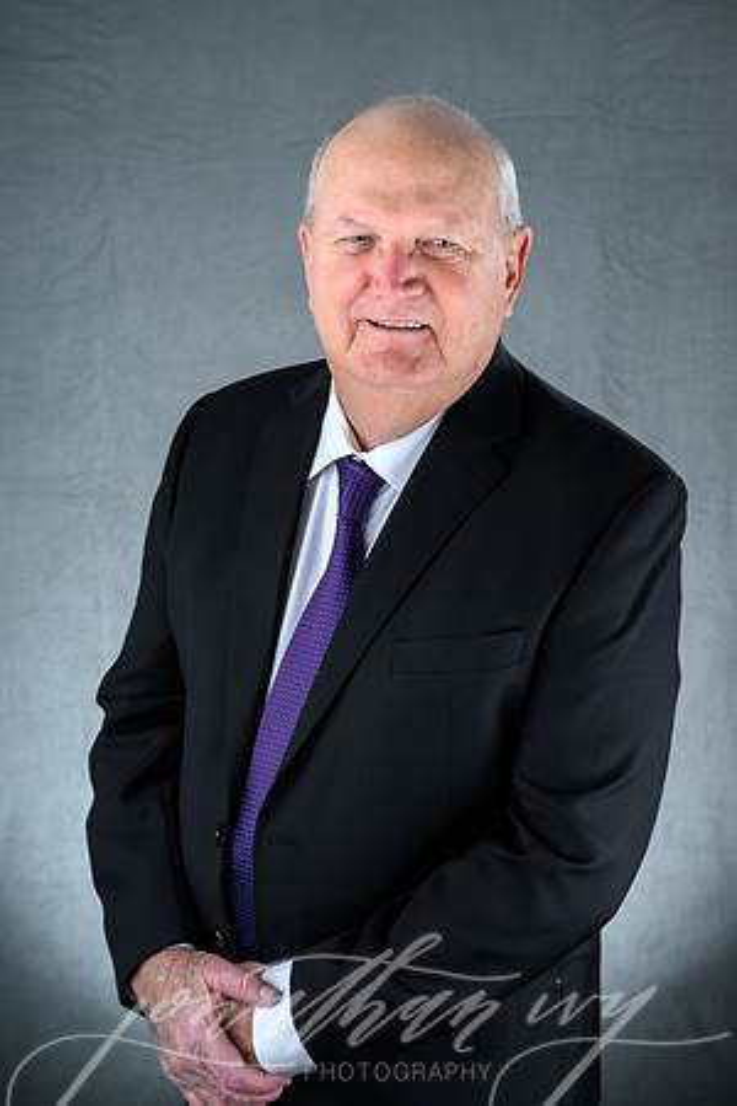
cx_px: 368
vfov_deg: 31.4
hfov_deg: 21.2
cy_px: 553
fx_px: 1965
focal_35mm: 64
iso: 100
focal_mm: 64
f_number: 7.1
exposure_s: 1/200
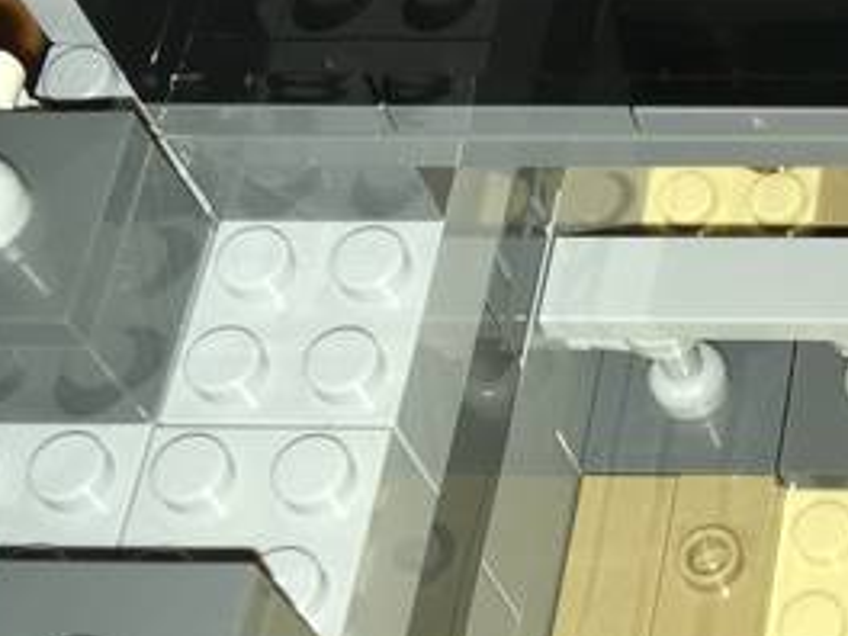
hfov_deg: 18.7
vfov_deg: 14.9
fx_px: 2425
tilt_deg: -55.8
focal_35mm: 99
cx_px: 1047
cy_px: 278
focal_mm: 4.15
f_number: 2.2
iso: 25
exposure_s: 1/85
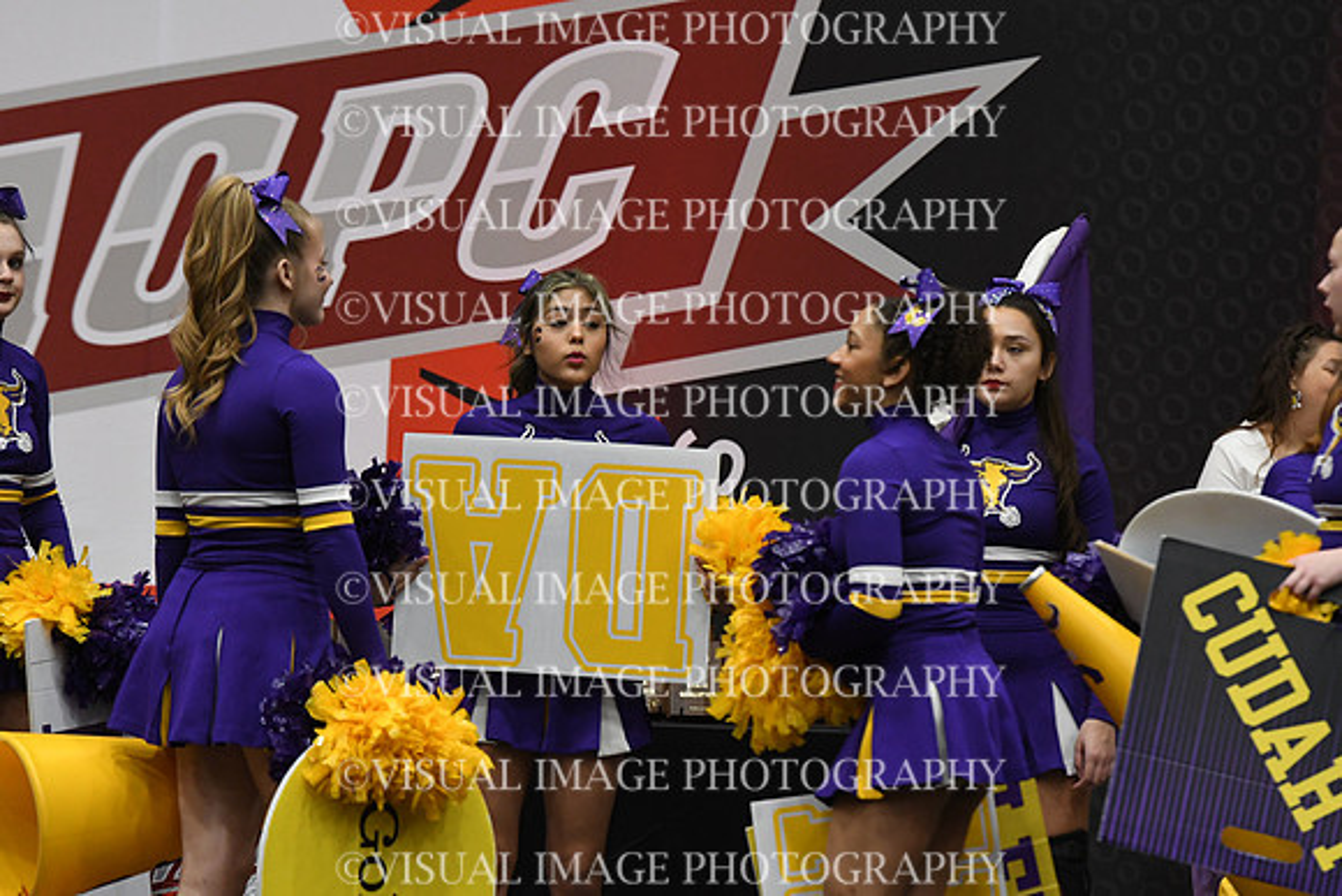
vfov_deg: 5.1
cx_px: 671
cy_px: 448
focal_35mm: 270
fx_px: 10067
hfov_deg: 7.6
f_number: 4
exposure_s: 1/400
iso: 4000
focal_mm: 180
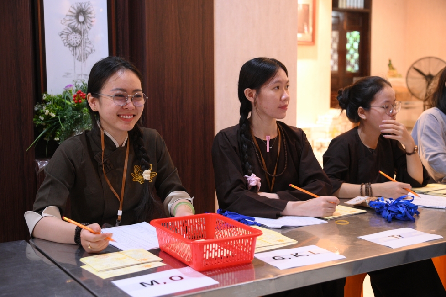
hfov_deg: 39.6
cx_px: 223
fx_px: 619
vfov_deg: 27.0
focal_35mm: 50
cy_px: 148
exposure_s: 1/60
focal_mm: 50
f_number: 4
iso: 4000
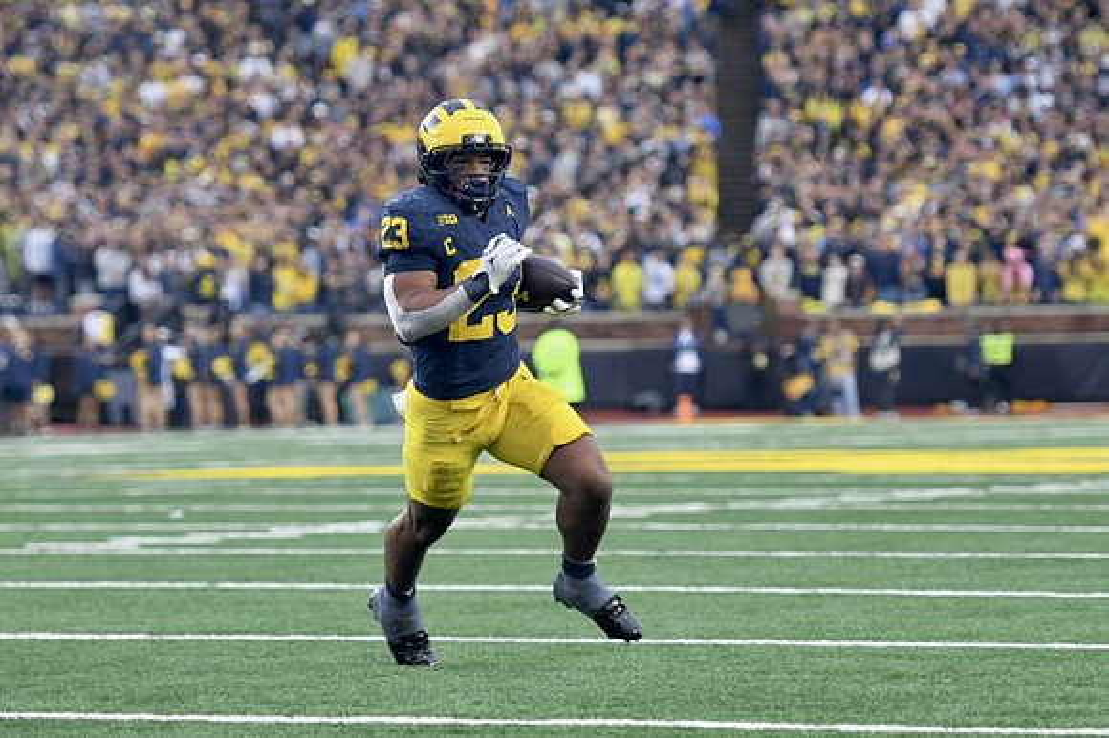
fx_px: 5757
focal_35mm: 187
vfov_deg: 7.3
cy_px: 369
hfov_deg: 11.0
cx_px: 554
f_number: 2.8
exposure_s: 1/1000
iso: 1000
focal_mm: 125
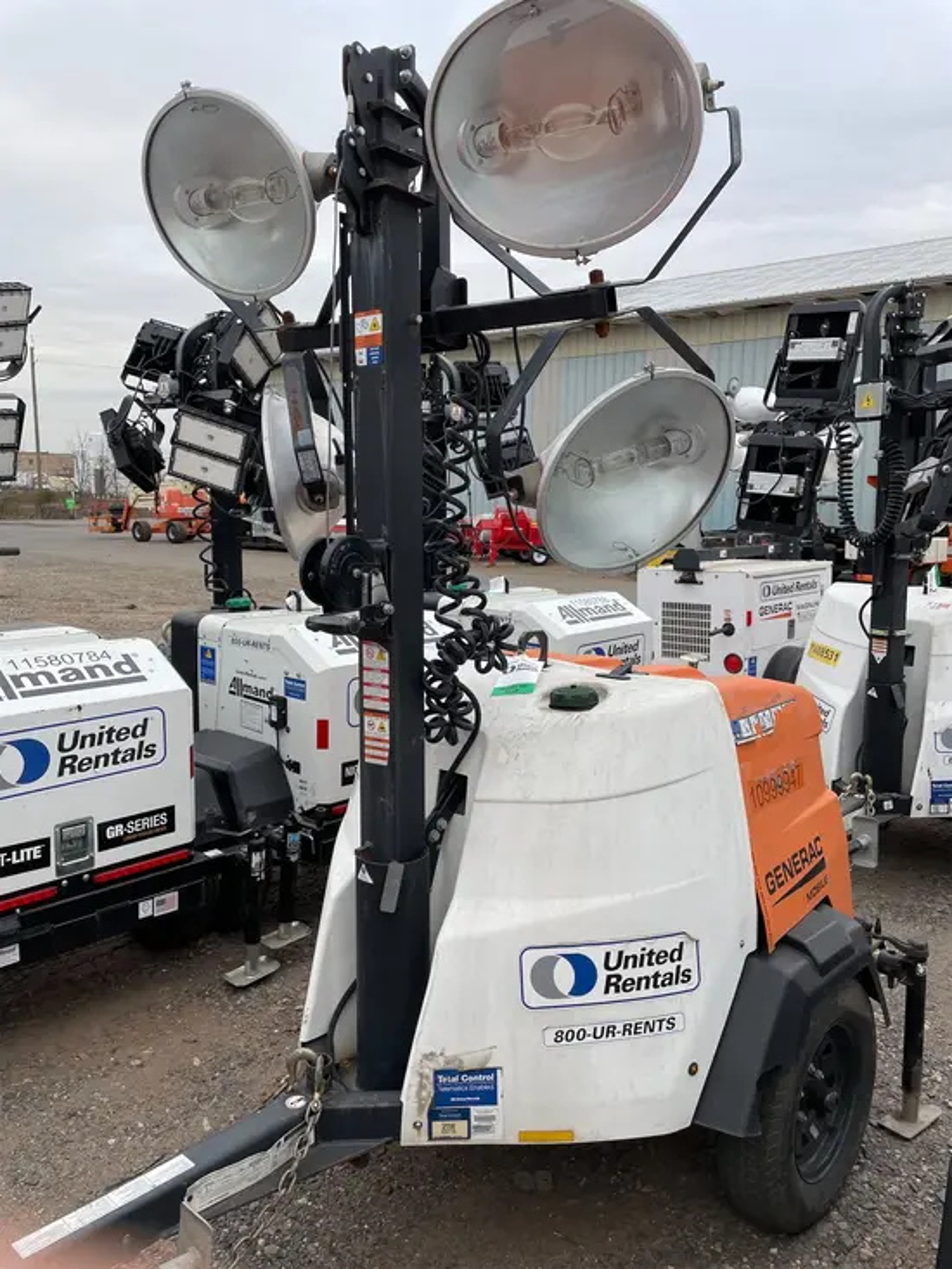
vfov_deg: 67.3
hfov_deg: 53.1
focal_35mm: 26
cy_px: 634
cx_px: 476
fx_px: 953
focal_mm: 4.2
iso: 32
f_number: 1.6
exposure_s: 1/572
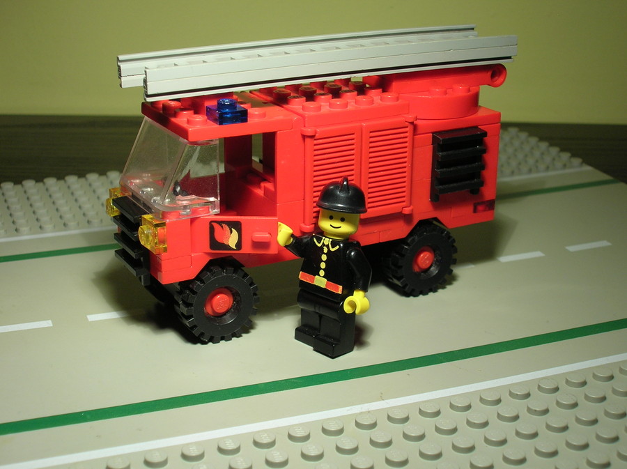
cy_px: 234
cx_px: 314
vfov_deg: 25.2
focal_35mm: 58
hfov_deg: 33.3
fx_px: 1049
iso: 50
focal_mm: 9.7
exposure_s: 1/27.4
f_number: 3.5
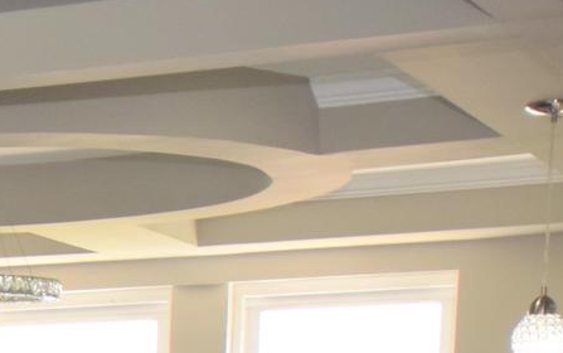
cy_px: 787
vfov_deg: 7.4
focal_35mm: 168
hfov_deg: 11.1
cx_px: -628
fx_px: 2579
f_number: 4.5
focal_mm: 24
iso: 800
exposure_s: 1/200
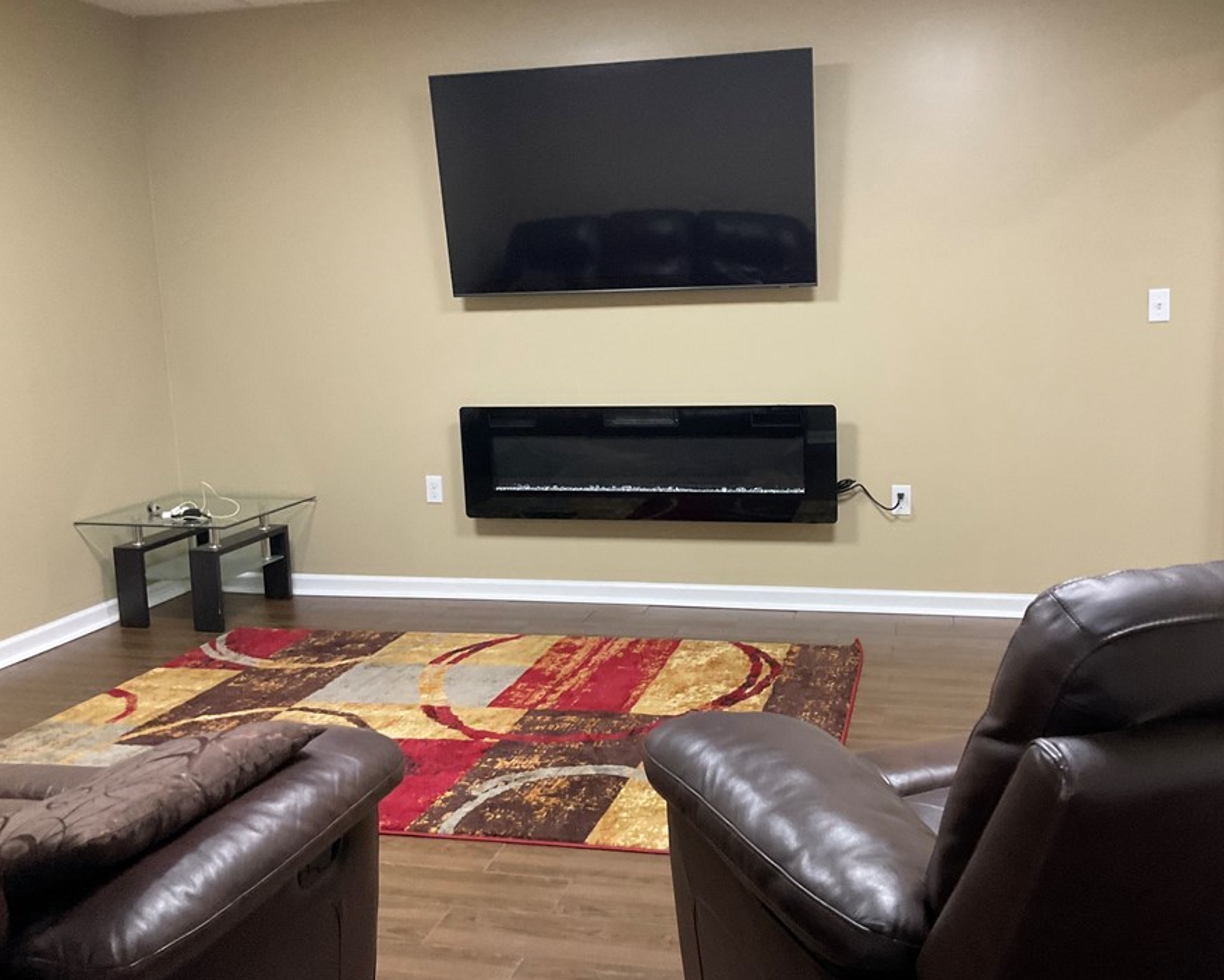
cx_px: 694
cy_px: 474
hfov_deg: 54.0
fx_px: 1196
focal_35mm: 33
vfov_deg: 44.6
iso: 200
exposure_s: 1/60
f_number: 1.8
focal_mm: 3
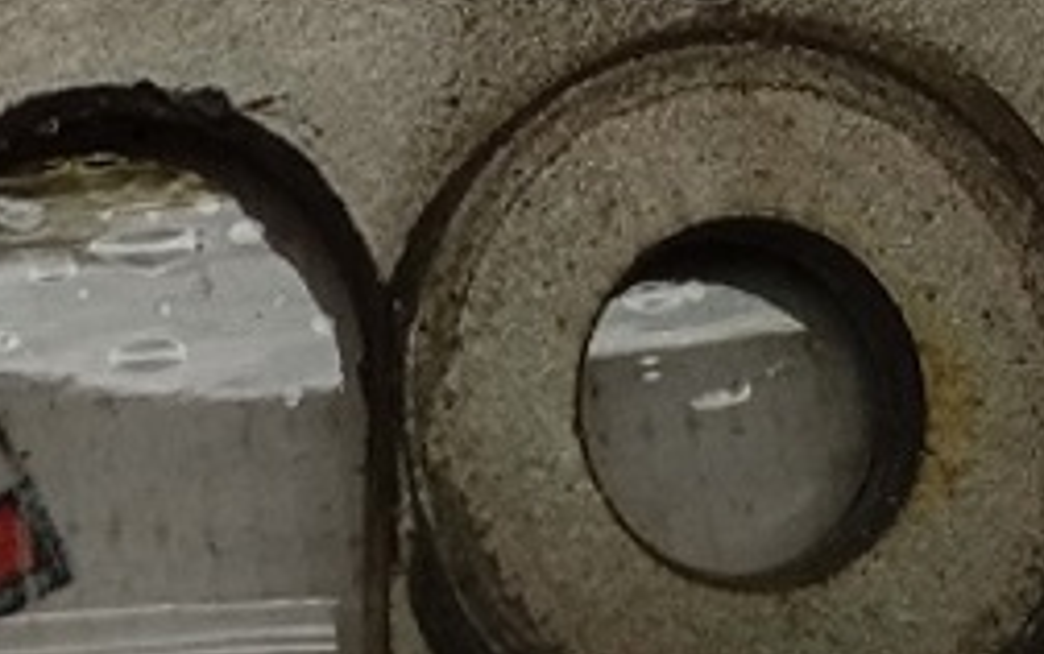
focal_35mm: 110
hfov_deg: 18.9
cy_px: -219
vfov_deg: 11.6
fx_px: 3133
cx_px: 524
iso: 259
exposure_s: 1/50
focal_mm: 3.96
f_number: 1.8
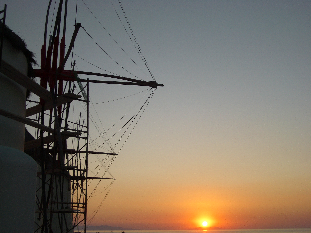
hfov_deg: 38.9
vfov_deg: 29.7
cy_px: 116
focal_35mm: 49
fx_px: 440
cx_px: 156
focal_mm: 8.2
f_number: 3.1
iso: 50
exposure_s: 1/400
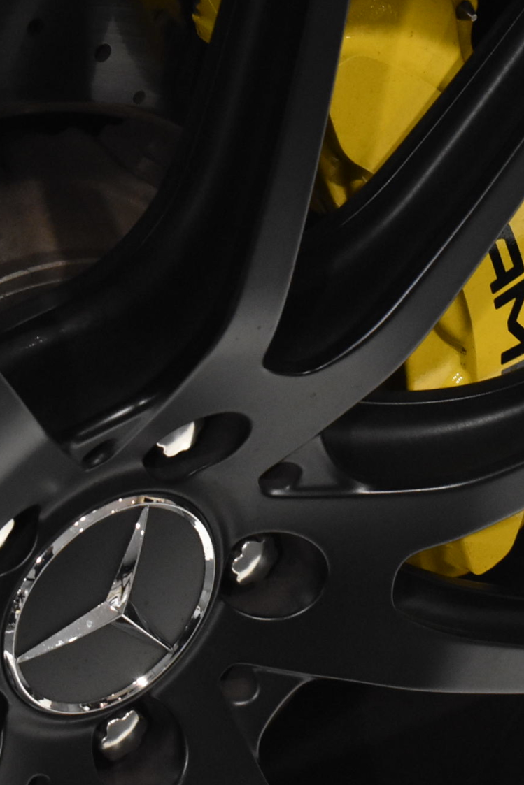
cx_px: 418
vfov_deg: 10.9
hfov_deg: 7.3
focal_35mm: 188
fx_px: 4106
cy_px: 333
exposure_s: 1/100
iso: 2500
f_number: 8
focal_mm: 55
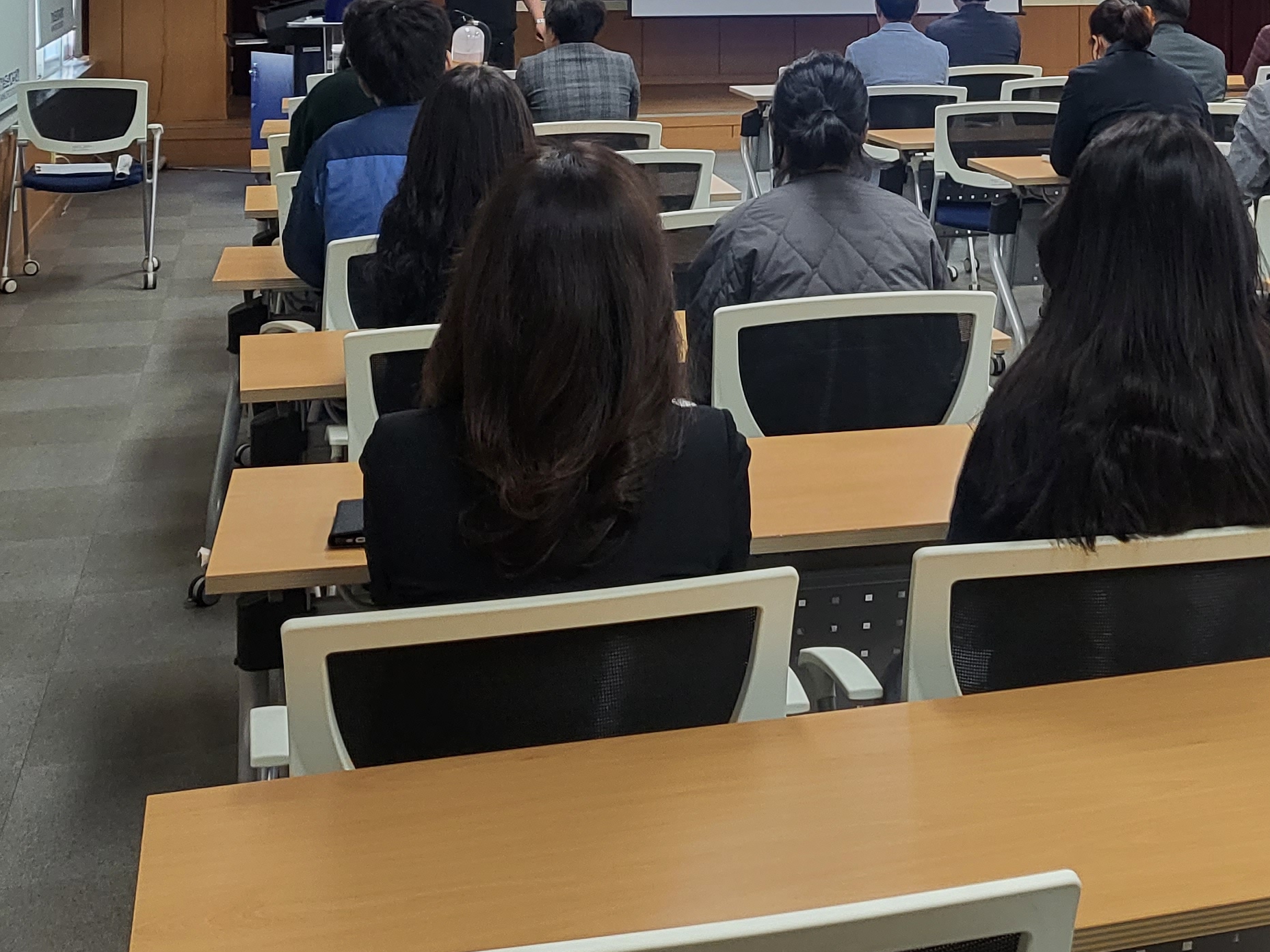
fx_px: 2055
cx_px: 984
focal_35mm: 56
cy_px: -58
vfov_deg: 24.6
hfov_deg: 33.5
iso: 200
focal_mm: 4.25
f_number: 1.8
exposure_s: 1/120
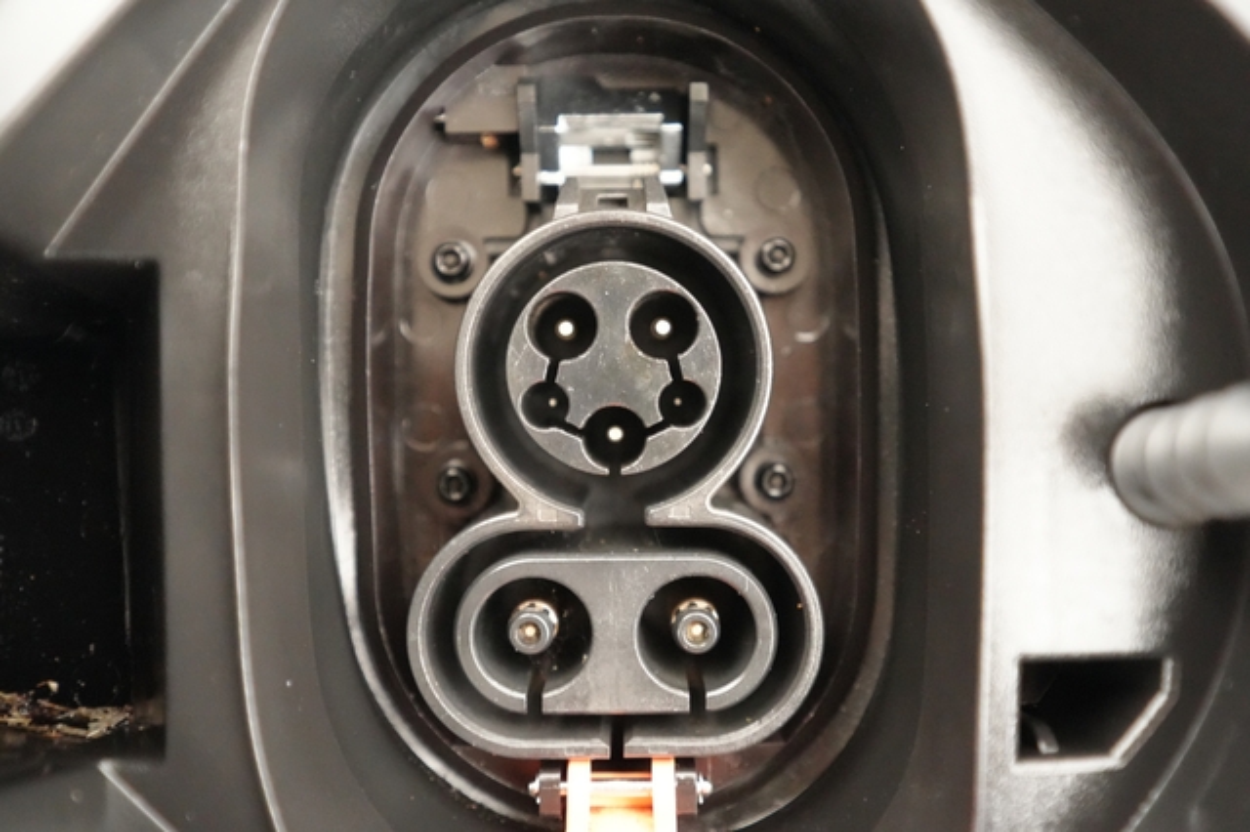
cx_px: 625
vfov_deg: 46.4
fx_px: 972
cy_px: 416
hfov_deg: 65.5
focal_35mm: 28
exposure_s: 1/13
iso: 12800
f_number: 2.8
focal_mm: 28
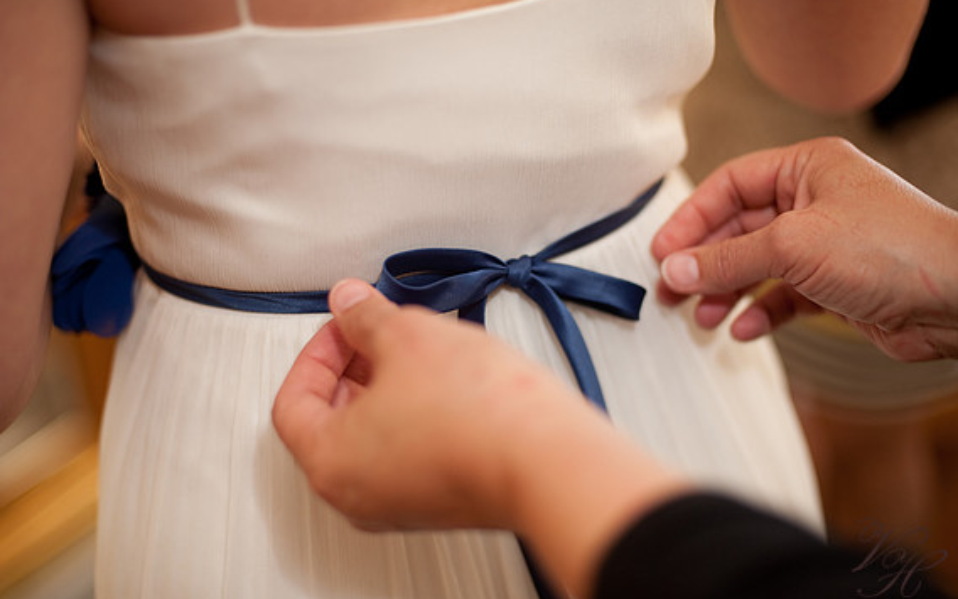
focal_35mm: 52
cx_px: 476
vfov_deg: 24.9
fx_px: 1358
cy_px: 305
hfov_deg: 38.9
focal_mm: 50
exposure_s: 1/100
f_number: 1.8
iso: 200
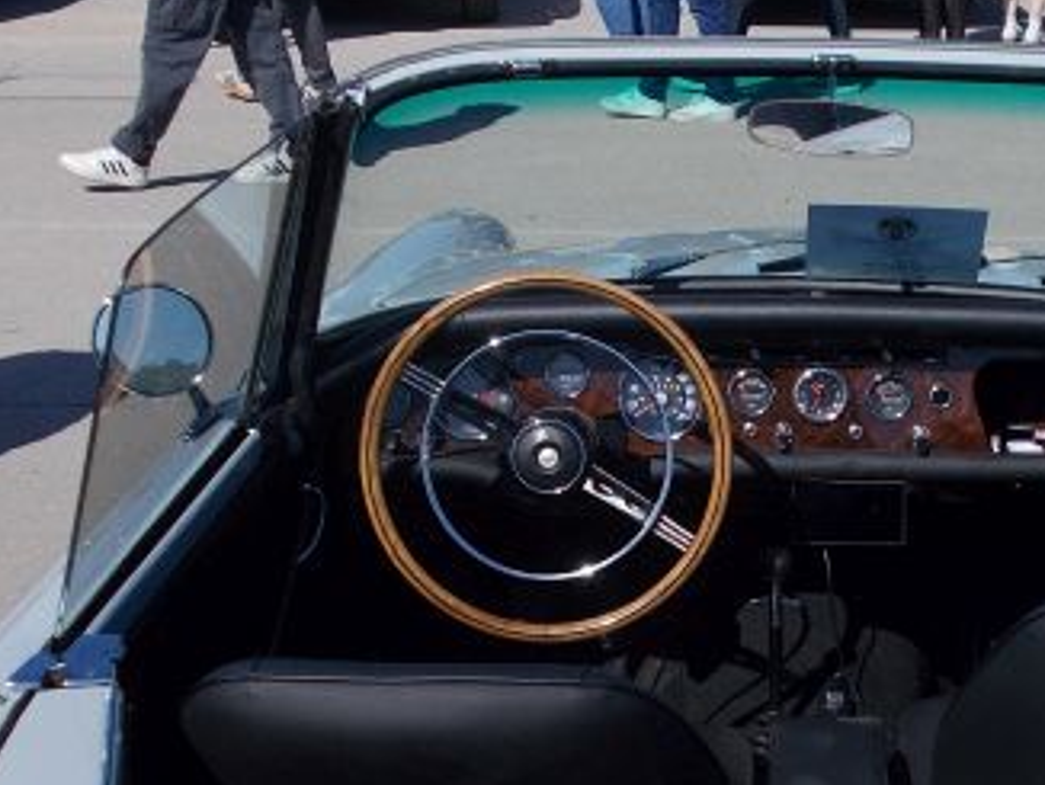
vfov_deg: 19.6
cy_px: 538
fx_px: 2266
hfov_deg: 25.7
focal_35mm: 75
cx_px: 785
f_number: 9.2
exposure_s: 1/250
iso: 80
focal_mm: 6
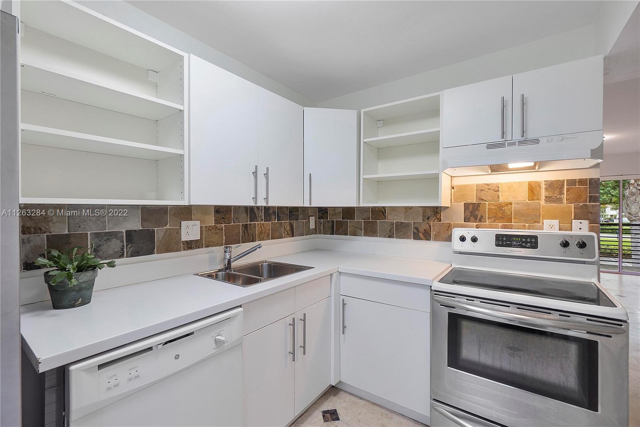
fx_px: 267
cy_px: 214
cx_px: 320
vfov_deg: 77.3
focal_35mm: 15
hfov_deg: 100.4
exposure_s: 1/8
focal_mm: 10
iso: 250
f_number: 9
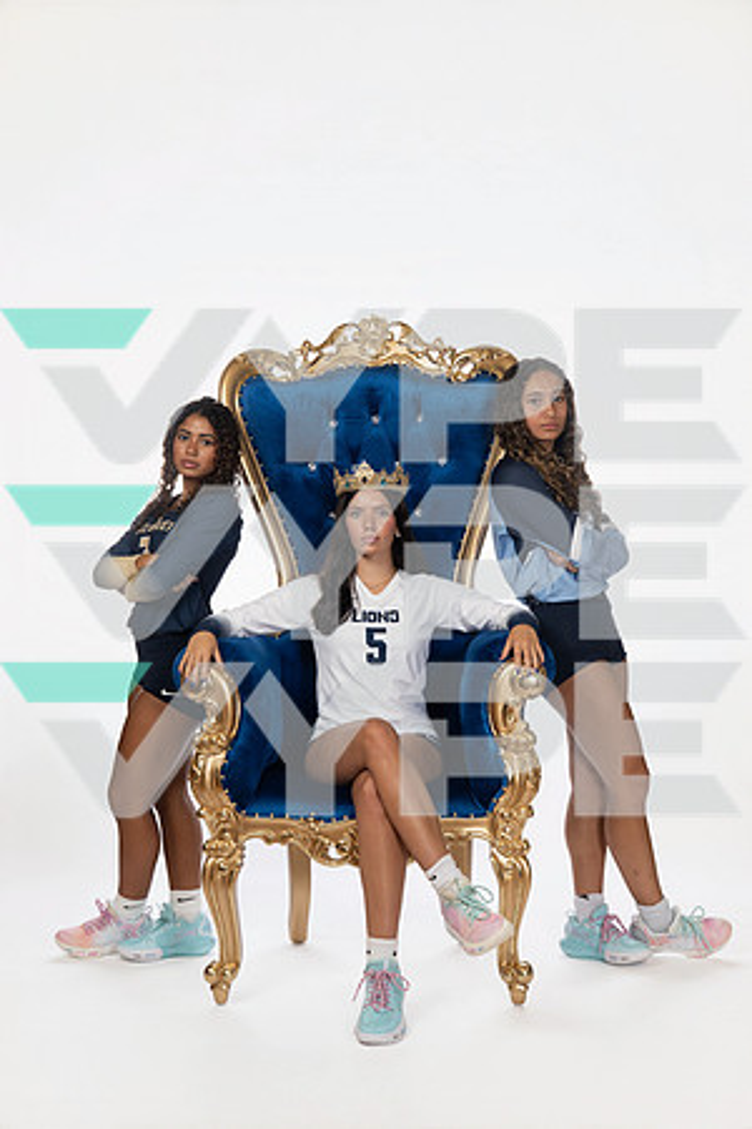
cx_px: 376
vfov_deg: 41.9
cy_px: 564
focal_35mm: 47
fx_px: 1473
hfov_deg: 28.6
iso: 640
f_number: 8
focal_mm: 47
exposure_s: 1/250
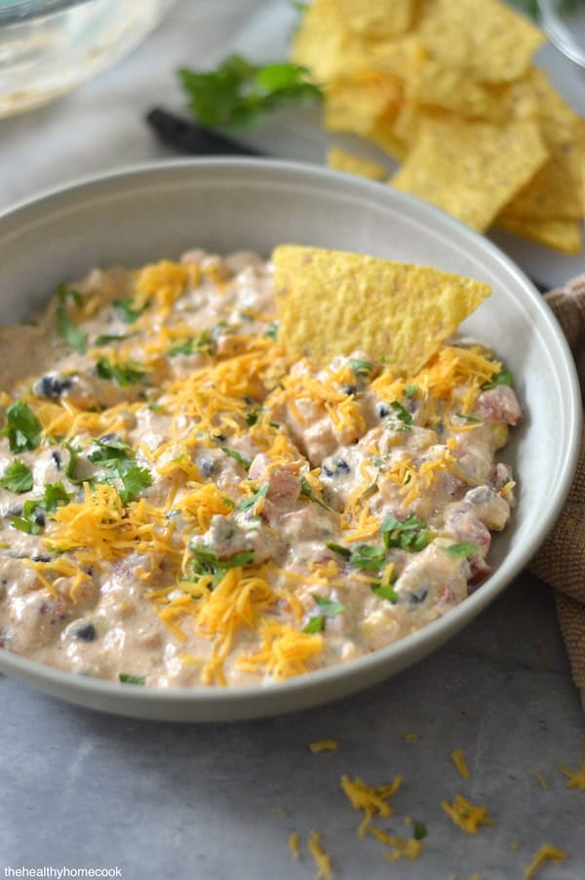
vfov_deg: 27.0
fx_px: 1831
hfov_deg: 18.2
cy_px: 440
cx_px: 292
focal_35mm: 75
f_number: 2.2
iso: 1600
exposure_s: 1/500
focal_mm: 50
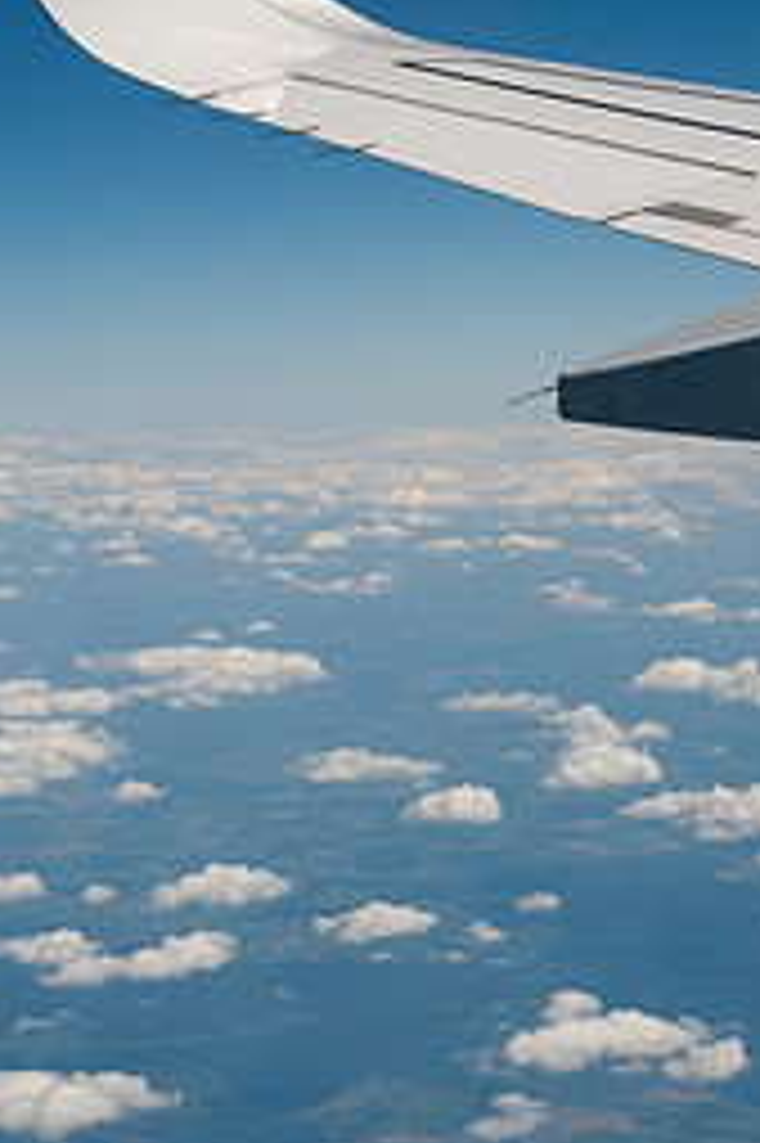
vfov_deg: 16.5
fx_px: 3932
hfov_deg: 11.0
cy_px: 320
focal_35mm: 124
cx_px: 236
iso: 200
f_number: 8
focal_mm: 70
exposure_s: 1/1000
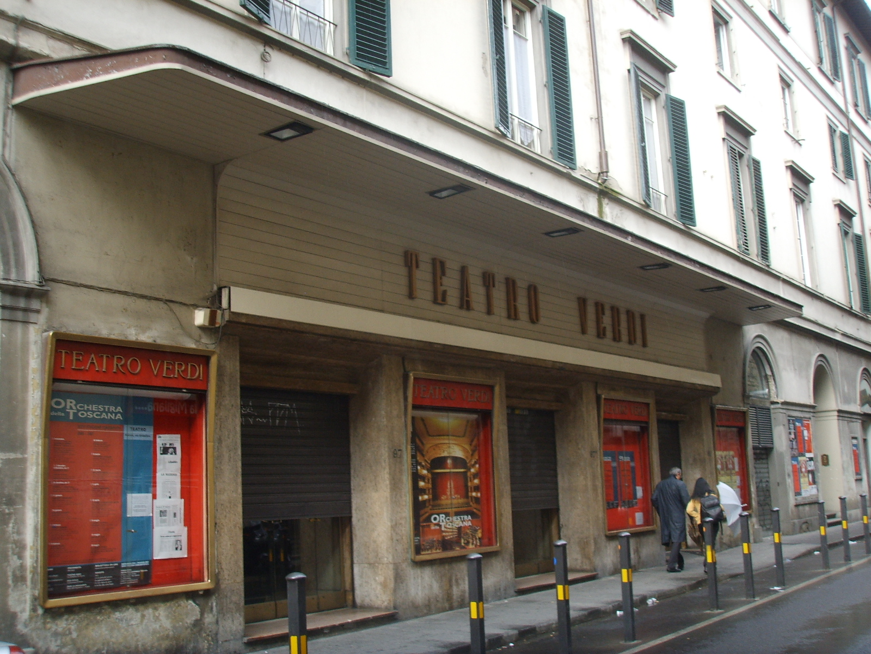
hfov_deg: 47.9
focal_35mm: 39
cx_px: 436
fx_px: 981
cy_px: 327
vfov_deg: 36.8
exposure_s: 1/90
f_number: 3.5
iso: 83
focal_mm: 6.6
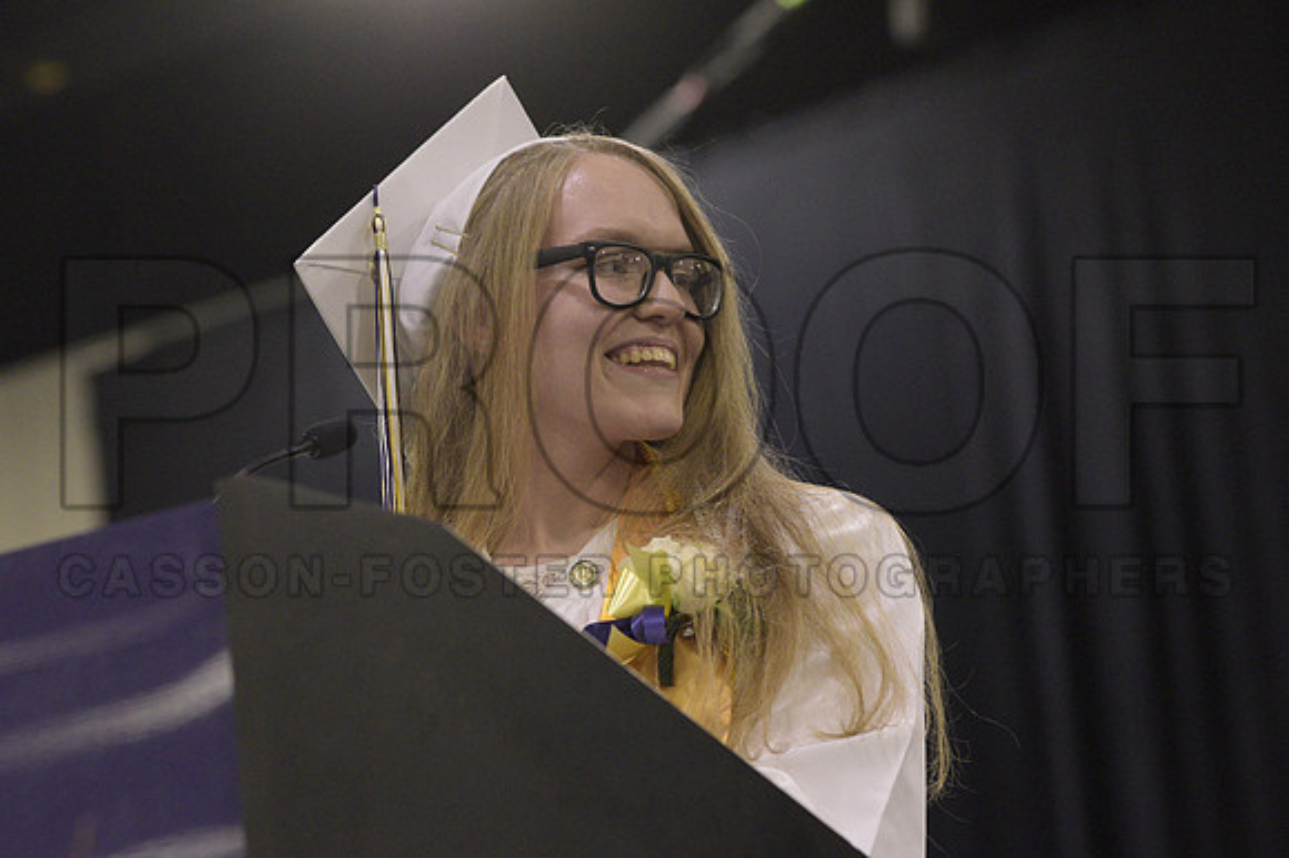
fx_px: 4151
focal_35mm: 116
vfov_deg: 11.8
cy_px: 429
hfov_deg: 17.7
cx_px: 644
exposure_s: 1/400
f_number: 5
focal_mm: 116
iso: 5000
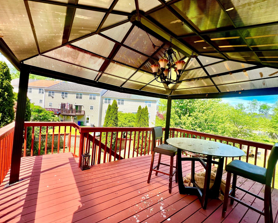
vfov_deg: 88.0
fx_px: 115
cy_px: 114
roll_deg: -4.3
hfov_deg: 100.7
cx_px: 142
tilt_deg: -1.2
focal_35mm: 14
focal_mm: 1.57
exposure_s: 1/415
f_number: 1.8
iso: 32
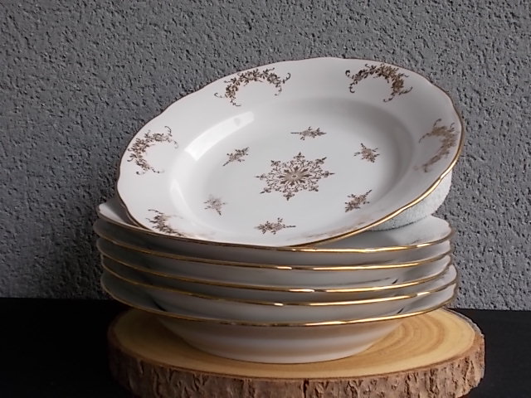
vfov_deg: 25.2
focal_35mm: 58
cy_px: 199
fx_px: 890
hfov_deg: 33.2
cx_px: 266
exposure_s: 1/100
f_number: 4.9
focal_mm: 10.3
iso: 80
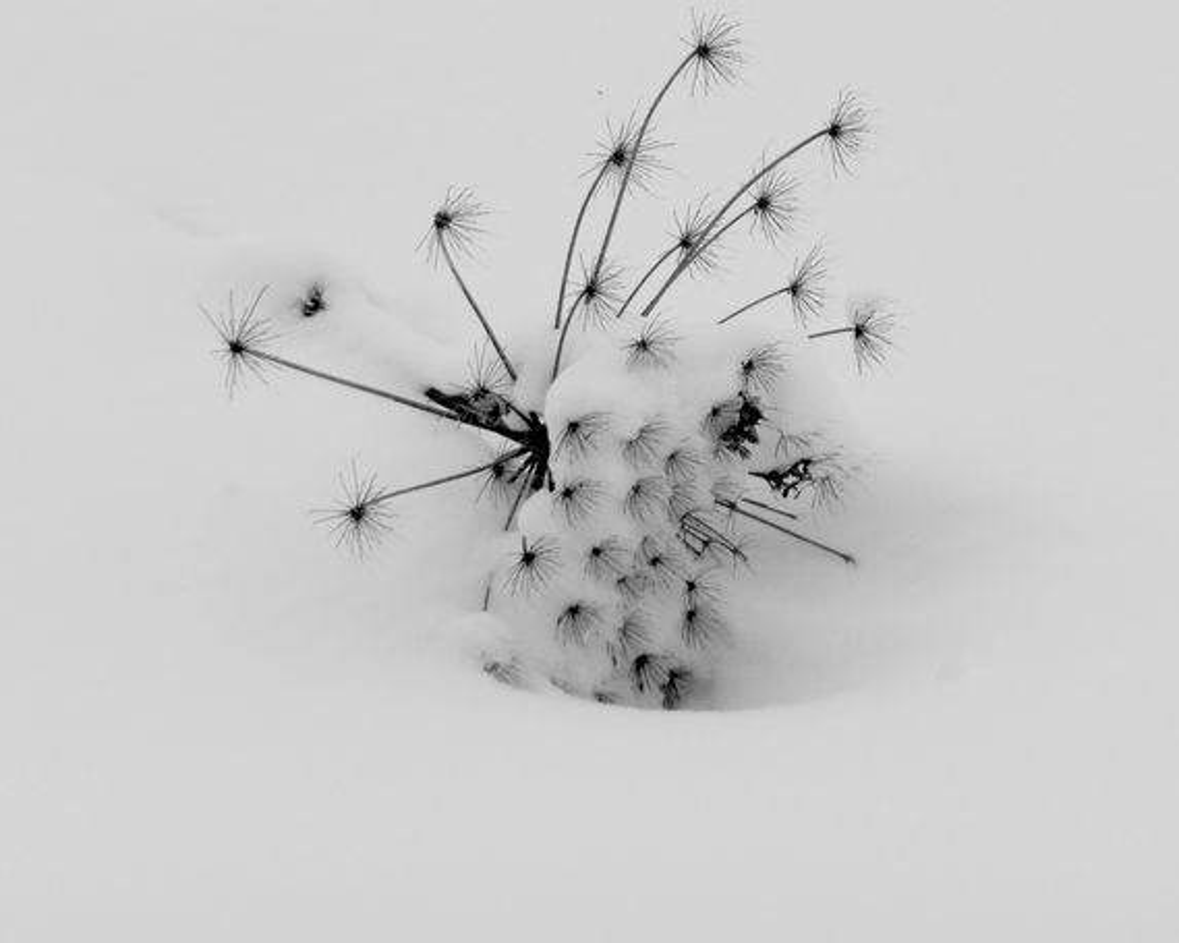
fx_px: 13467
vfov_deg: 4.0
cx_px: 632
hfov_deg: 5.0
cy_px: 285
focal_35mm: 386
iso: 80
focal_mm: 45
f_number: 5.8
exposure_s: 1/125
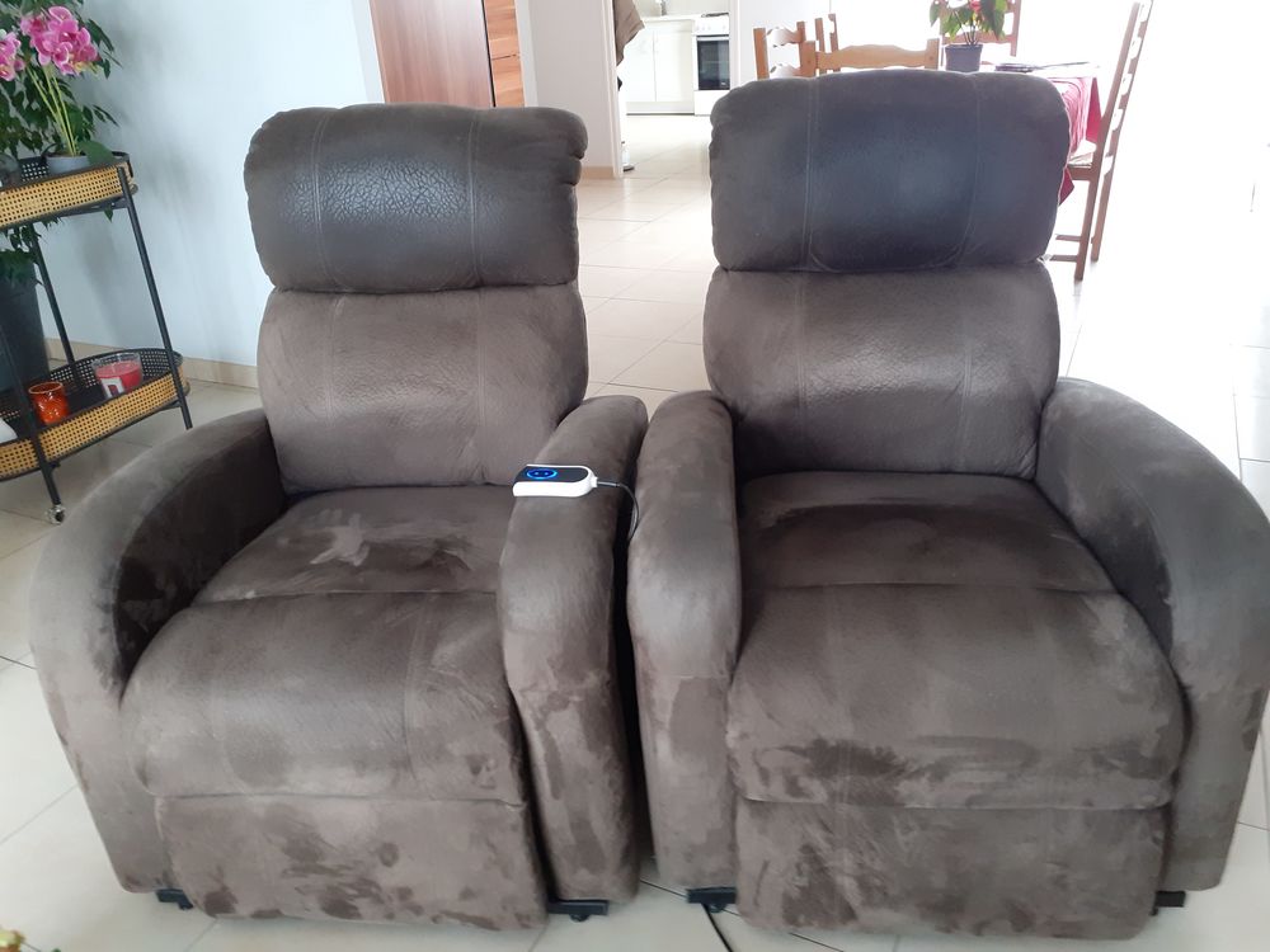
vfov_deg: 51.4
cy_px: 476
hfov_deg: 65.3
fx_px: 991
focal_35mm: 27
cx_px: 635
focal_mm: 3.6
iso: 200
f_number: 1.9
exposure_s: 1/33
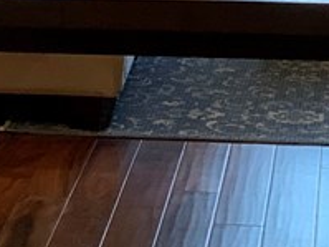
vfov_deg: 5.4
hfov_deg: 7.3
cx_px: -101
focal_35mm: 268
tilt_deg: -2.3
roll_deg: +0.3
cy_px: -300
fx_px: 2546
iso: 125
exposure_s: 1/60
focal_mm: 6
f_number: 2.4
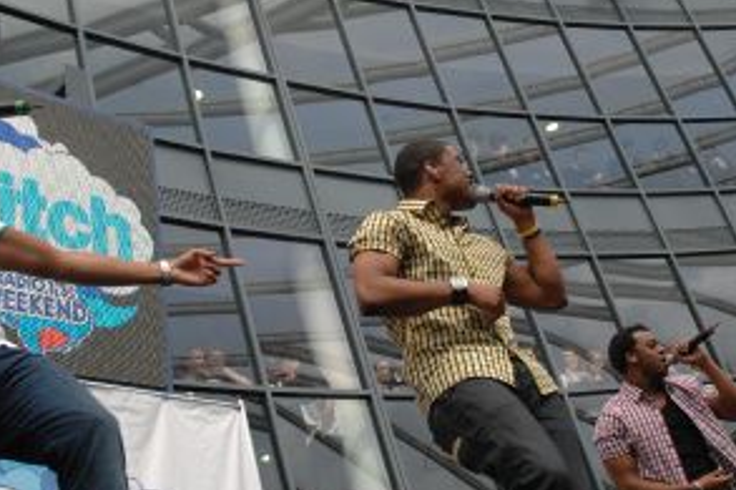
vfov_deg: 24.1
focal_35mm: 56
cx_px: 387
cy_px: 204
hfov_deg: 35.6
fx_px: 1144
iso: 800
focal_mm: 24
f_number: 5
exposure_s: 1/1250
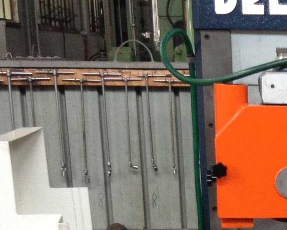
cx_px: 372
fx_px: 1028
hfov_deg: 15.2
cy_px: 344
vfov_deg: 12.2
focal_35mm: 121
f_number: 2.4
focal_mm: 3.3
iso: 64
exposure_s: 1/24
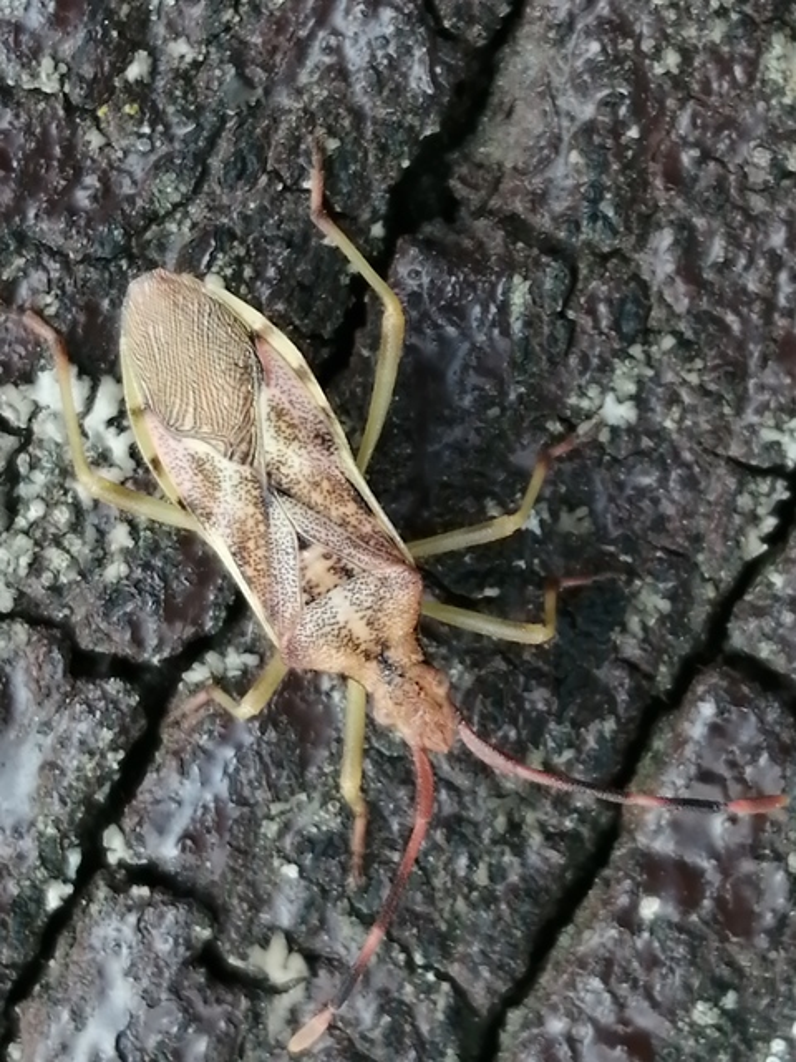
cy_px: 531
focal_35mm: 104
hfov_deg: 14.2
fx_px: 3189
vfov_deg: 18.9
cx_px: 398
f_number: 1.8
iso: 80
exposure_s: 1/120
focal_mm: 3.46
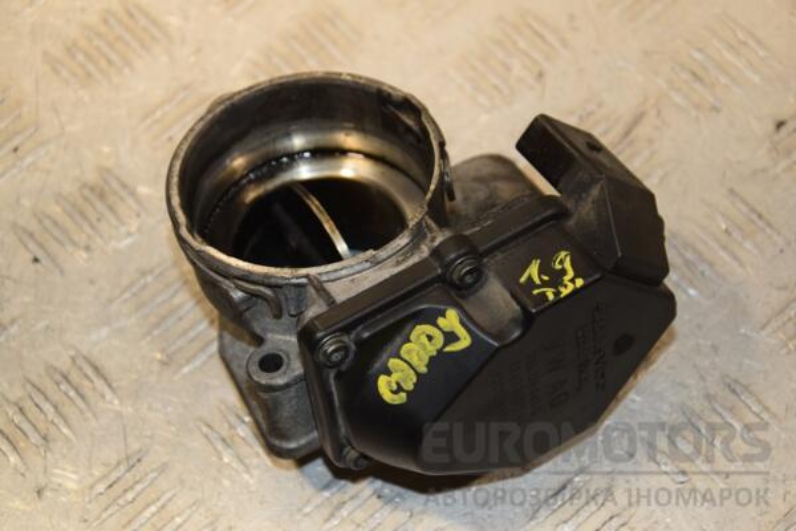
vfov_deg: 13.8
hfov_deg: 20.6
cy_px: 266
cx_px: 398
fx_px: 2189
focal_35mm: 99
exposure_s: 1/200
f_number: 6.3
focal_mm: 66
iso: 800
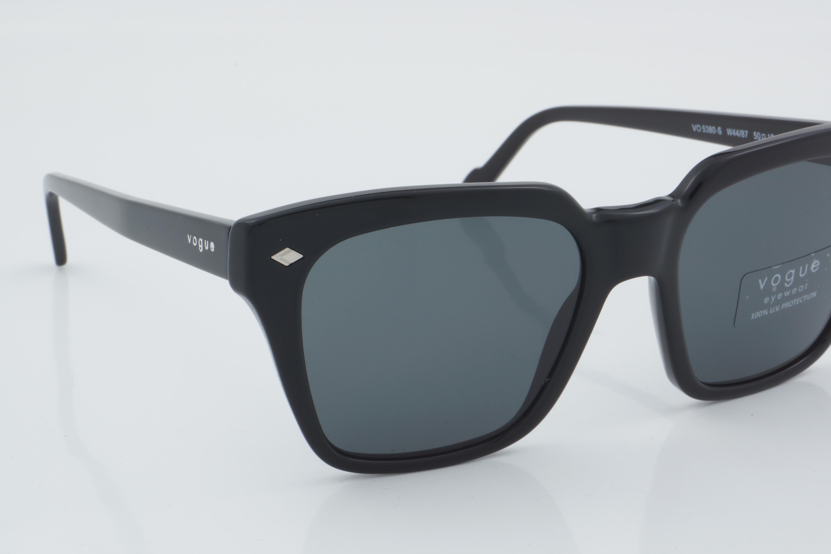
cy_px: 302
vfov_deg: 16.3
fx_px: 1939
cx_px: 461
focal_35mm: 84
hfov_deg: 24.2
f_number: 32
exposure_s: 1/4
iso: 100
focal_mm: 50
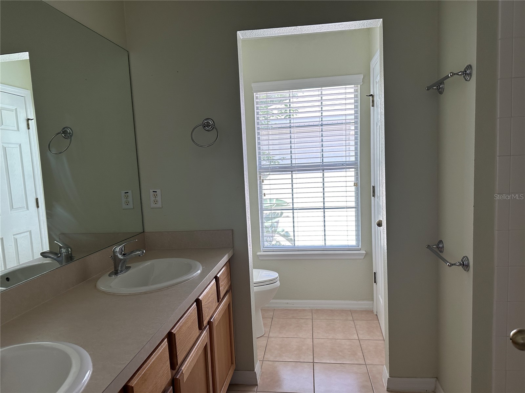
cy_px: 196
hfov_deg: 71.6
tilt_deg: -4.6
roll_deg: +1.5
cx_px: 262
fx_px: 364
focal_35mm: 24
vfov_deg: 56.8
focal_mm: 6.86
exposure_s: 1/120
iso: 125
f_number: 1.78
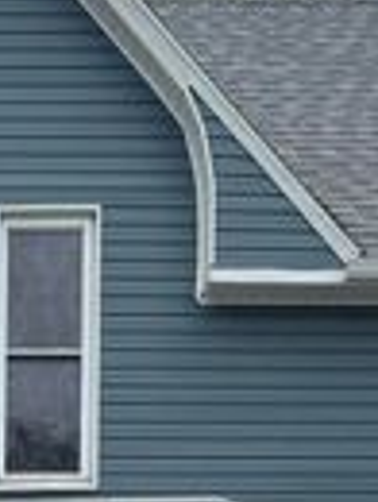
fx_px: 1785
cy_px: 809
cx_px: -58
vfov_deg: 14.6
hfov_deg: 11.9
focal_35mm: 123
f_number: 1.78
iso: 80
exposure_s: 1/2604
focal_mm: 6.76
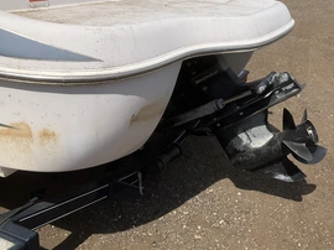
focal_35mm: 43
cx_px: 239
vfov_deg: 33.5
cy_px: 104
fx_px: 415
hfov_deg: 42.9
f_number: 1.8
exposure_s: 1/3125
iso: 25
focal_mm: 3
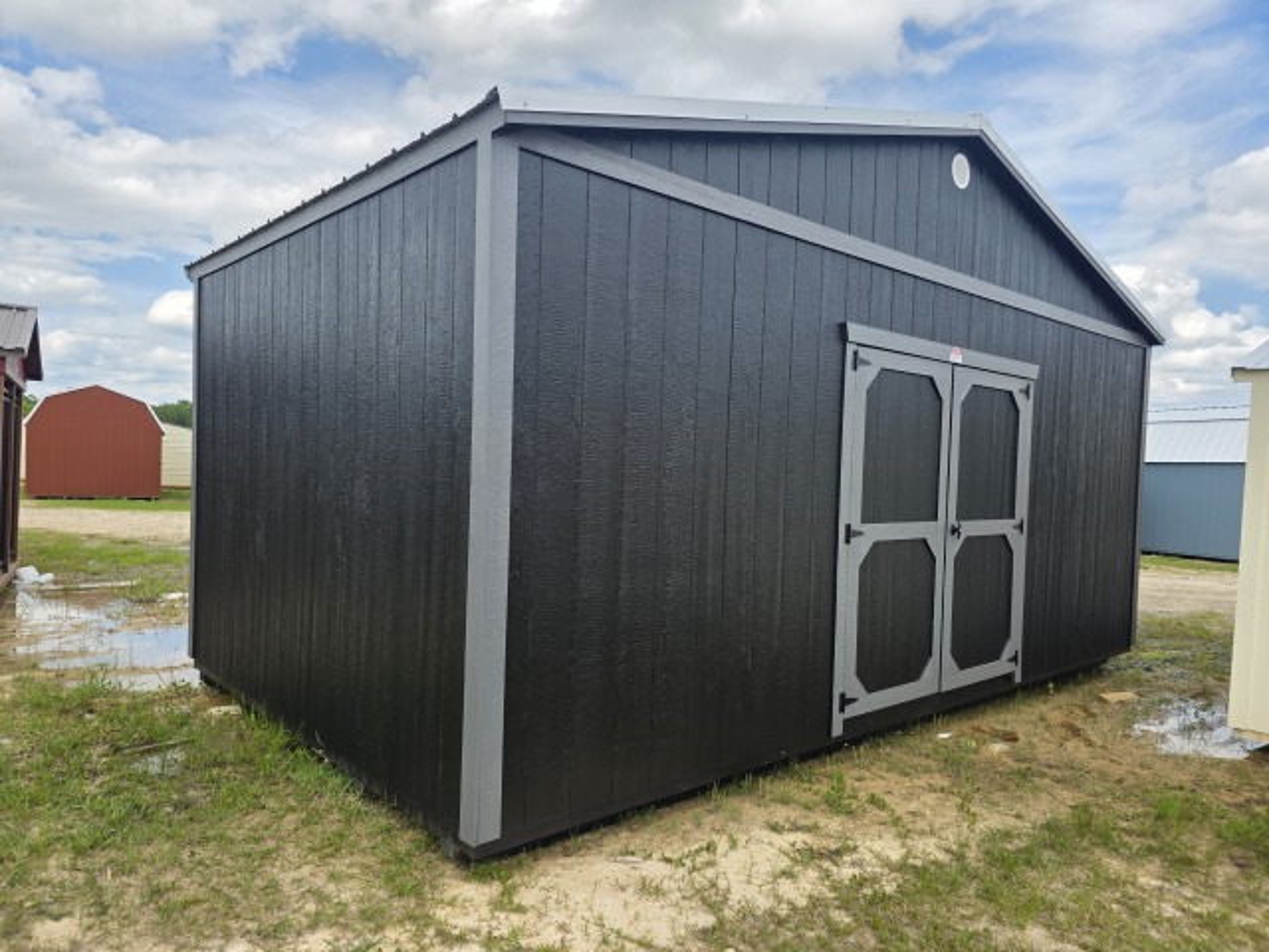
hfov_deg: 73.9
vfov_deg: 58.9
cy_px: 476
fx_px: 843
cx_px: 634
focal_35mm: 23
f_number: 1.7
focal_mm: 6.3
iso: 80
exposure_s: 1/2843
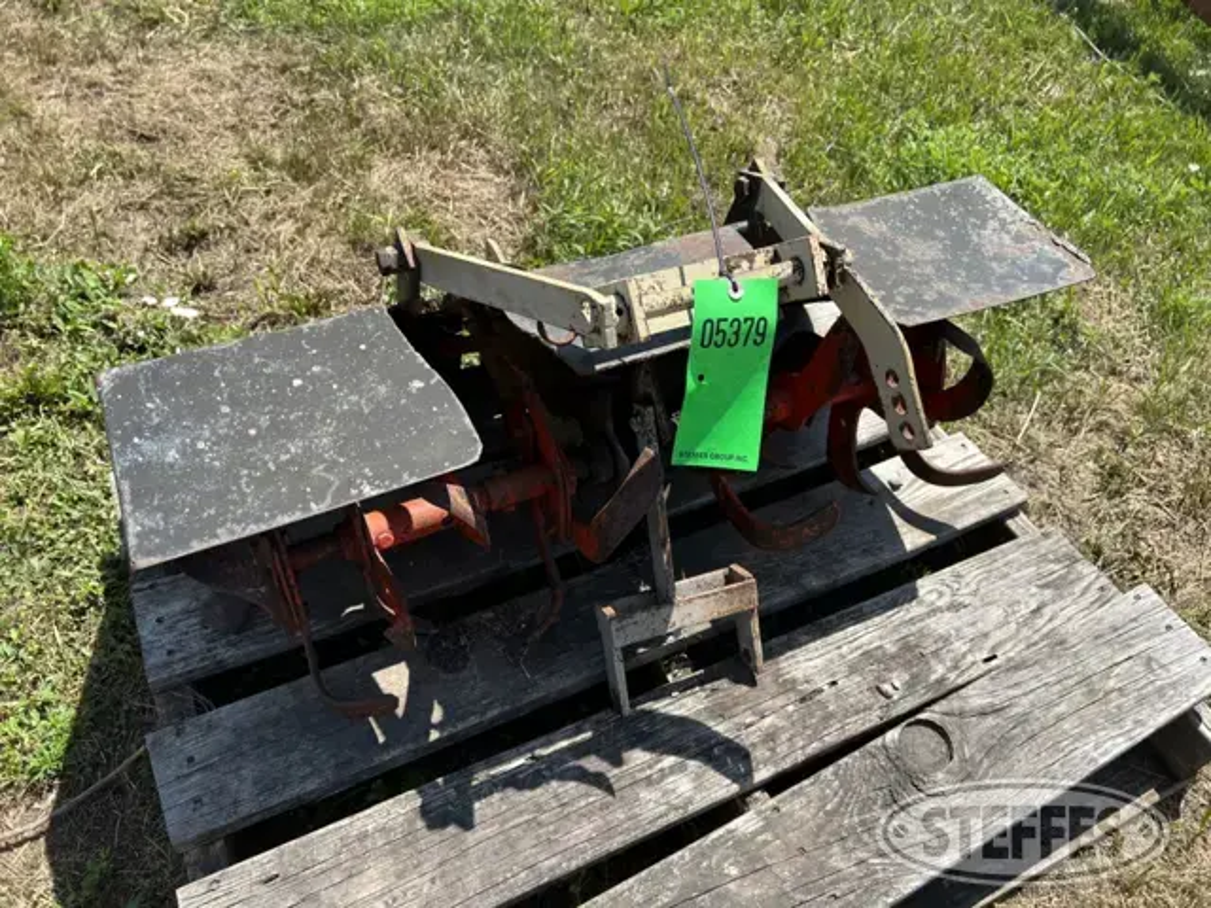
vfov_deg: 53.1
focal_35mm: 26
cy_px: 454
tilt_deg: -48.8
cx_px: 606
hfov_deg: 67.3
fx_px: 910
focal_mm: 5.7
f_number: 1.5
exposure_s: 1/2165
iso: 50
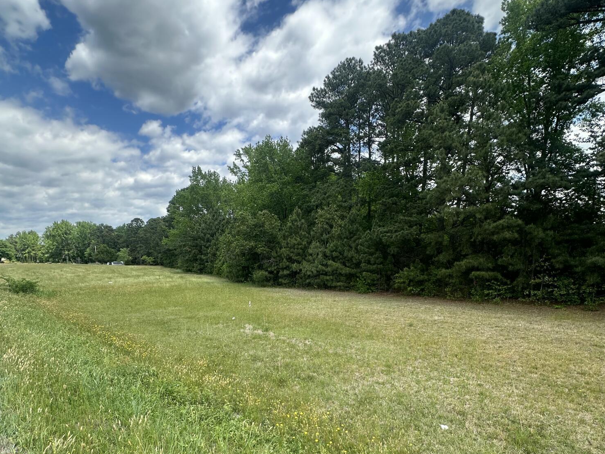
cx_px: 300
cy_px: 304
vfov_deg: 66.7
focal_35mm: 19
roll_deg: -0.5
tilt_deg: -8.2
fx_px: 332
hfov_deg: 84.7
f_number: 2.2
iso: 40
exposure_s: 1/504
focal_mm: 2.22
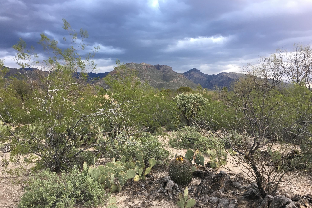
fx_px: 269
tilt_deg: -2.3
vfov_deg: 42.3
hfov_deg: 60.3
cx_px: 156
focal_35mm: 31
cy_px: 114
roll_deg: -0.1
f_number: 2.2
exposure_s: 1/30
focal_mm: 4.15
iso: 25
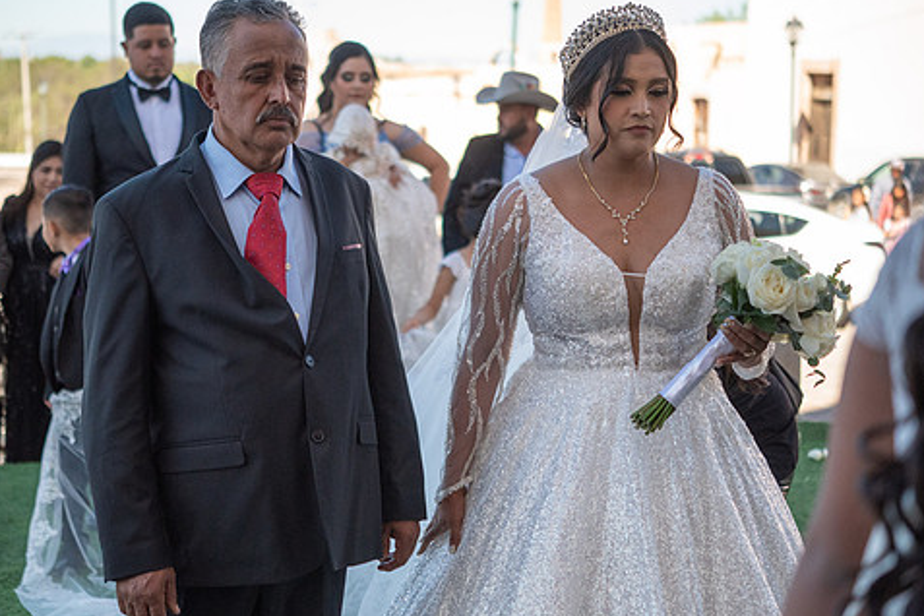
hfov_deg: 27.7
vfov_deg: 18.7
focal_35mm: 73
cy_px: 301
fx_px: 1874
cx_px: 446
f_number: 2.8
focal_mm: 60
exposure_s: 1/8000
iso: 1600
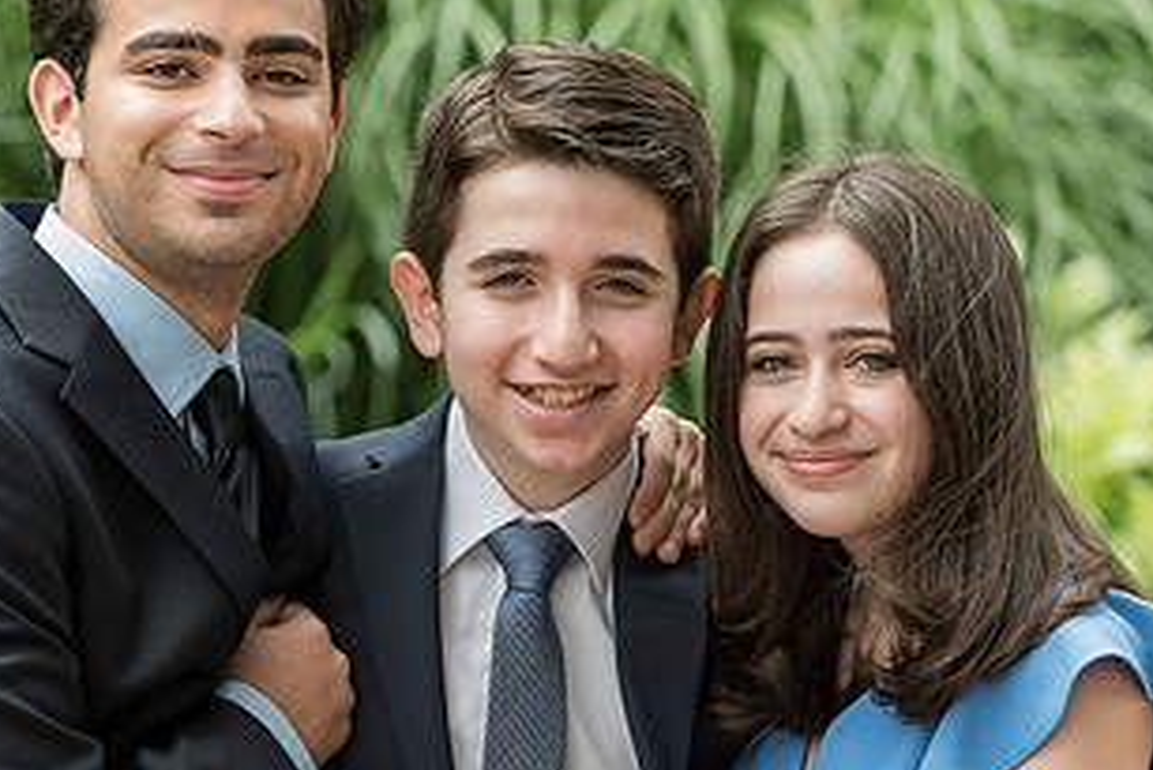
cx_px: 458
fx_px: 7273
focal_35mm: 227
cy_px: 539
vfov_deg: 6.1
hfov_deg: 9.1
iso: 400
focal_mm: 120
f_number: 3.5
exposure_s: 1/320
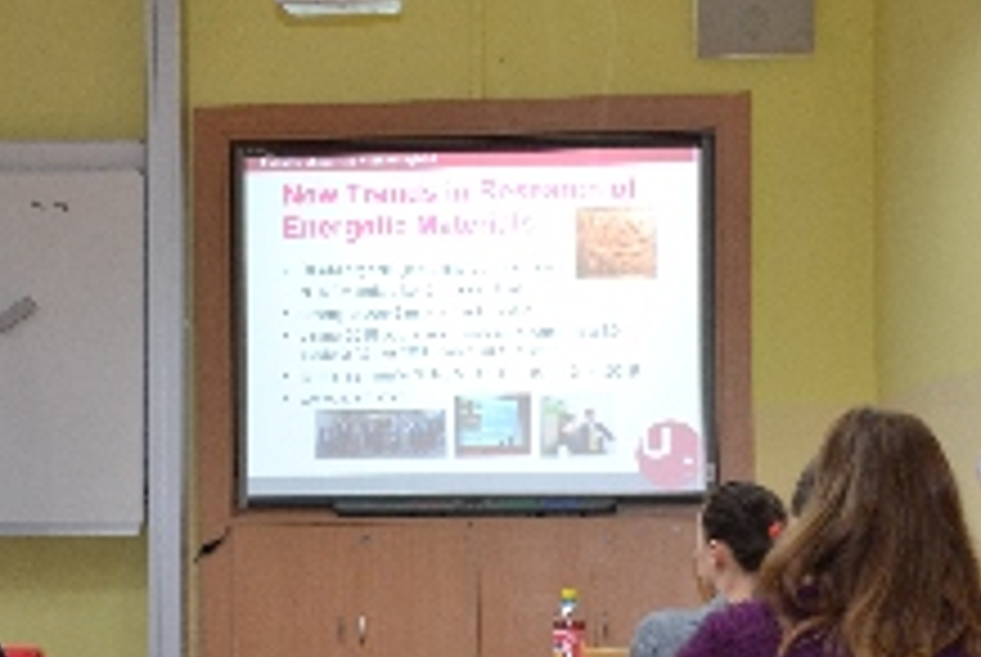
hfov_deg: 18.6
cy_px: 416
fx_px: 3002
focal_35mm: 110
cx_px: 428
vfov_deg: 12.5
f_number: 4.5
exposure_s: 1/60
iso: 720
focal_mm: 40
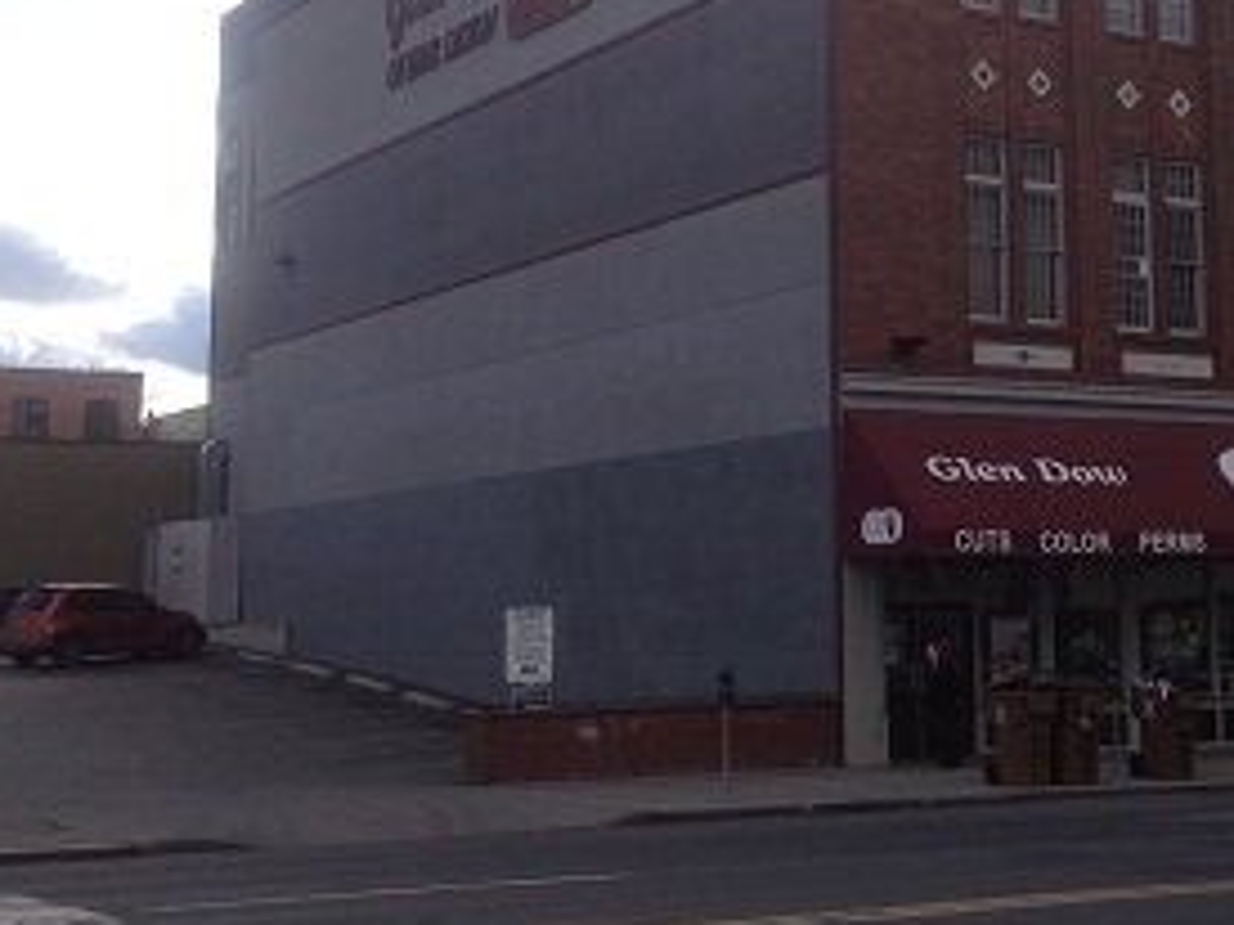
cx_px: 897
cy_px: 247
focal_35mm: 70
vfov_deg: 20.8
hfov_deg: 27.5
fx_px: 2494
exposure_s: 1/1284
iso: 50
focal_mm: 4.28
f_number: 2.4
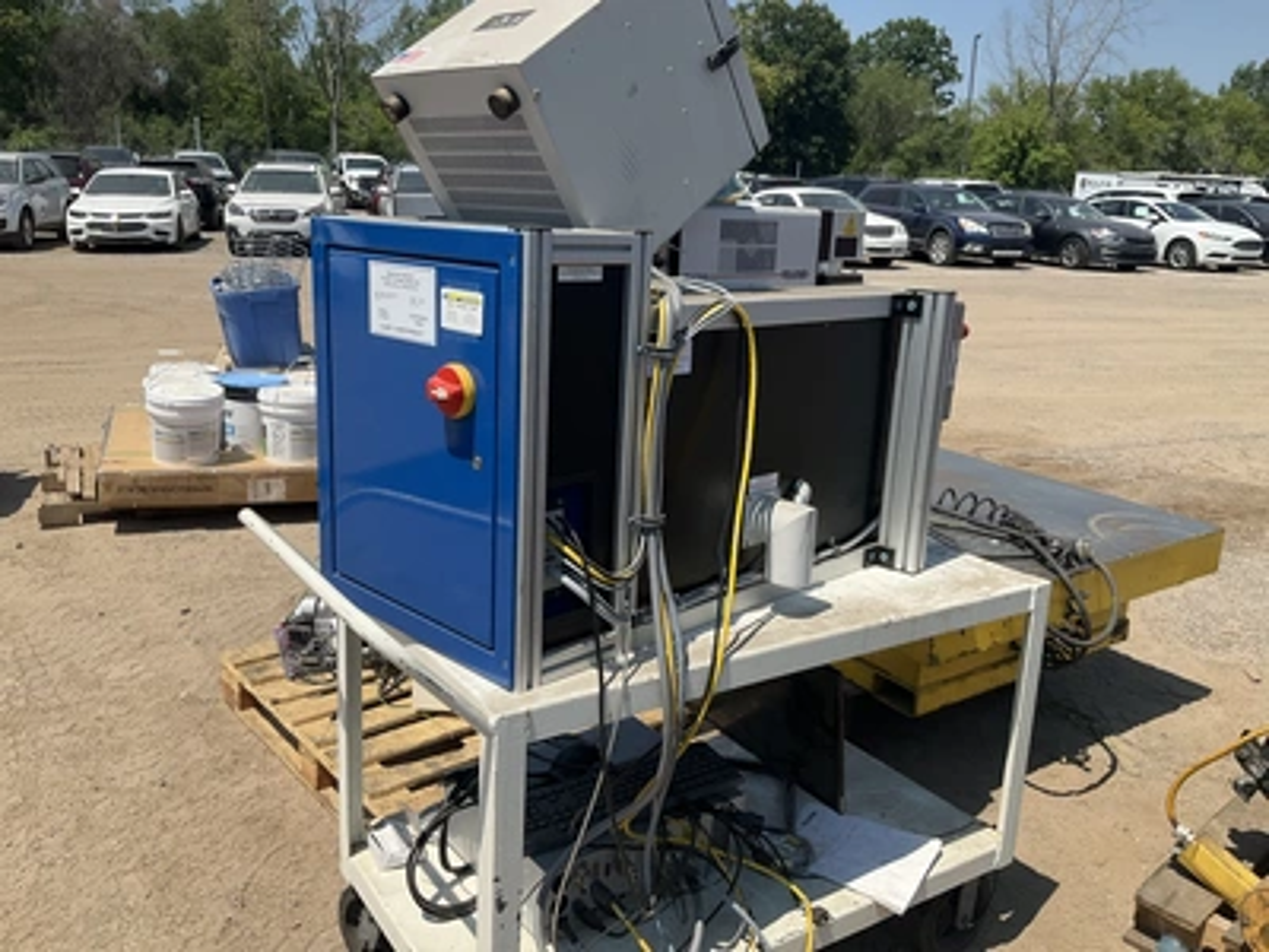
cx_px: 634
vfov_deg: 48.2
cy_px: 476
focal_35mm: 29
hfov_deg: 61.7
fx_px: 1063
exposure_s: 1/2141
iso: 25
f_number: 1.8
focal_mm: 3
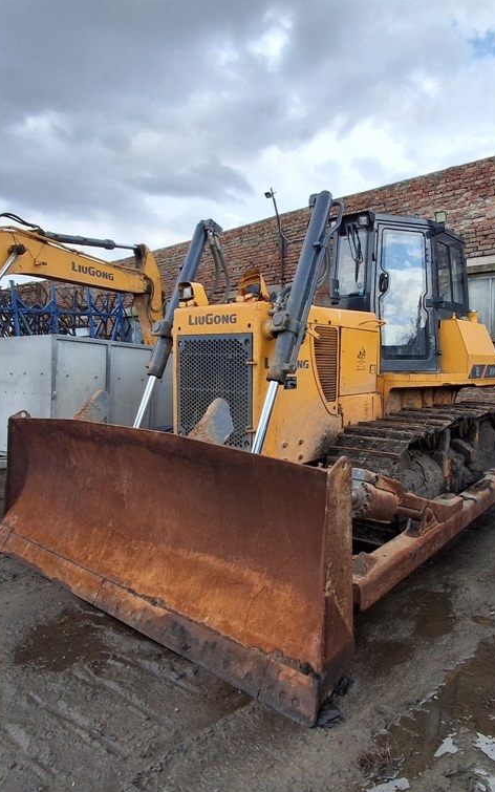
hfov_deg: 52.7
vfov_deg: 77.2
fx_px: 496
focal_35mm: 23
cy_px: 400
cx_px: 292
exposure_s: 1/534
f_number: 2.2
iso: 40
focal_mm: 1.64
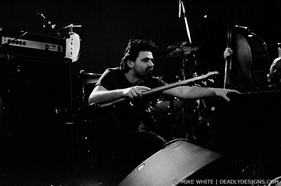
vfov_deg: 29.7
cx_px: 140
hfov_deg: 43.7
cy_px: 93
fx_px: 350
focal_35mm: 45
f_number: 1.4
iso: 2000
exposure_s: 1/60
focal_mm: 30
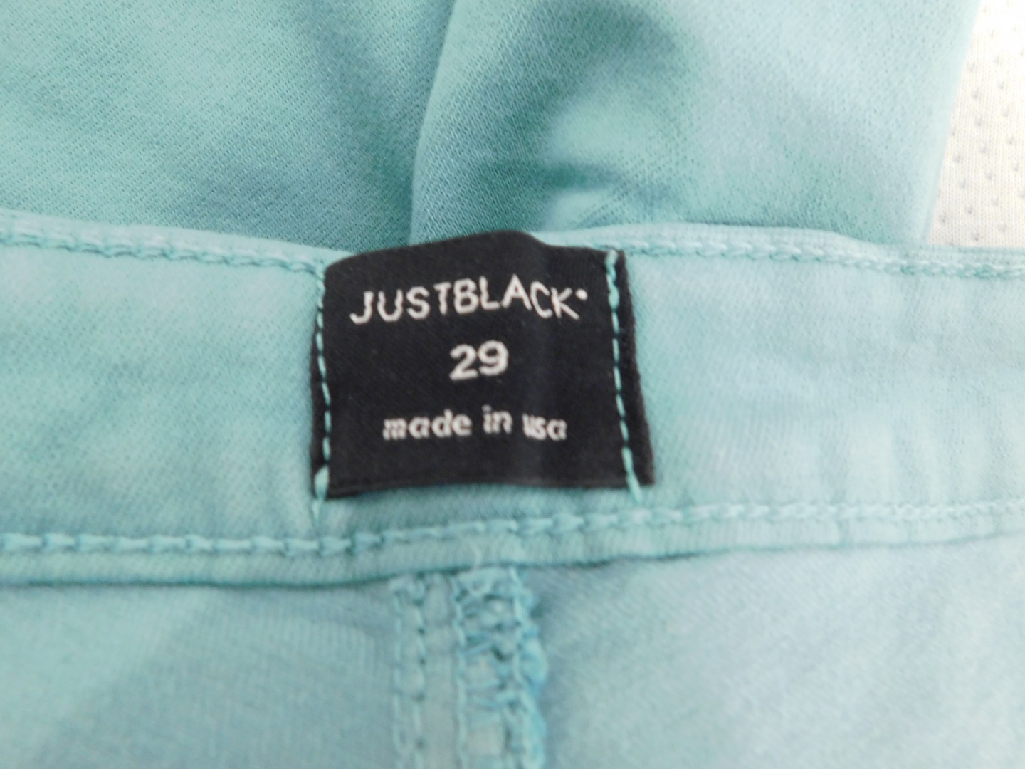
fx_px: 681
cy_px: 384
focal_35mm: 23
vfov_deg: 58.9
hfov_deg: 73.9
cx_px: 512
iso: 400
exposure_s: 1/25
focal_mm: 4
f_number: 3
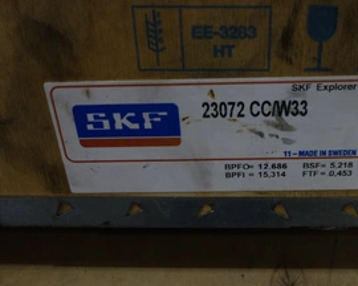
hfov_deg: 46.0
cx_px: 244
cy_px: 120
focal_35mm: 39
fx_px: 413
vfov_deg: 38.1
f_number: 1.8
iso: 640
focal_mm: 10.4
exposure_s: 1/250
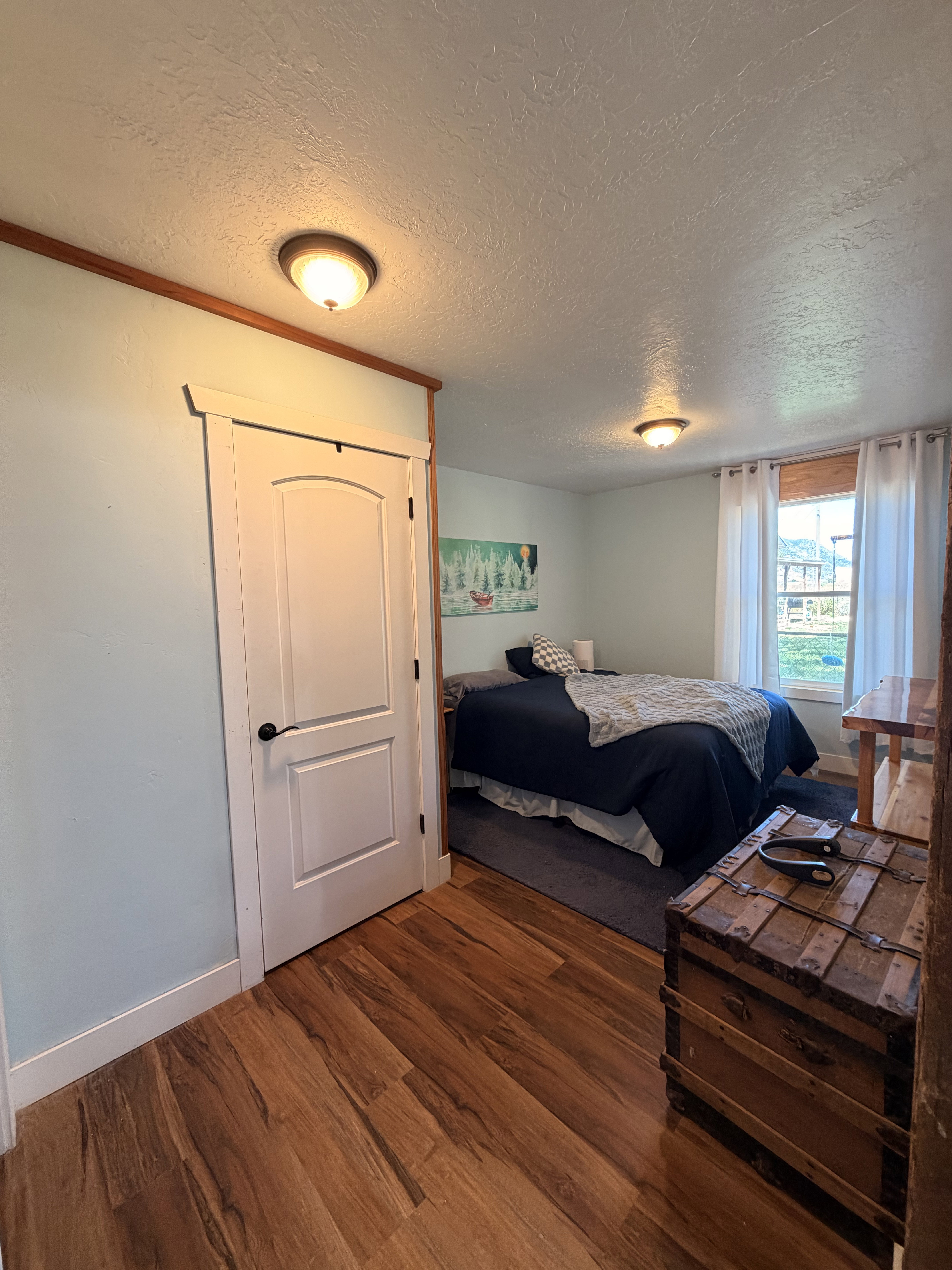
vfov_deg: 102.1
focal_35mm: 14
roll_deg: +1.8
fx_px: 513
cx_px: 476
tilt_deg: -4.2
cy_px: 635
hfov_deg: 85.7
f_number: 2.2
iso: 200
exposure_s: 1/60
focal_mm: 2.22
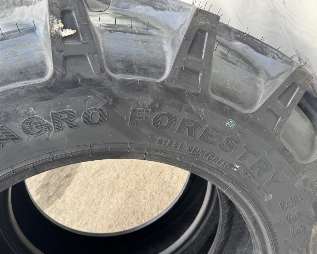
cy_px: 132
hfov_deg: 66.0
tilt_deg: -24.4
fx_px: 244
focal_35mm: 26
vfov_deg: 54.9
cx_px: 159
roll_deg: +40.8
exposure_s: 1/258
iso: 64
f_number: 1.78
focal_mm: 6.76
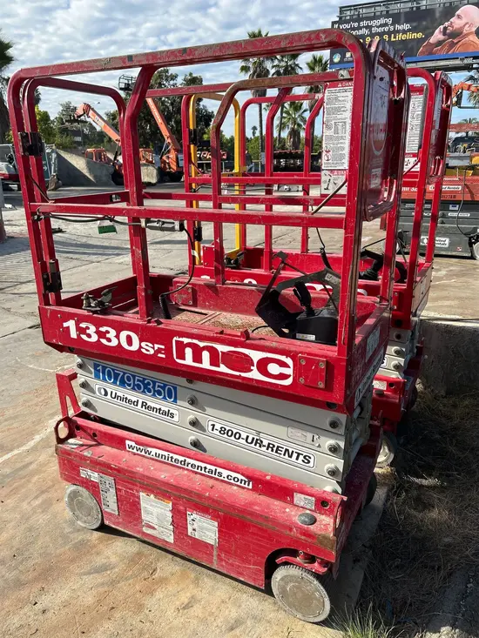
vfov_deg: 67.3
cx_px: 240
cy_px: 319
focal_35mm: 26
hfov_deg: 53.1
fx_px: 480
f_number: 1.5
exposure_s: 1/2404
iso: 50
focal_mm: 5.7
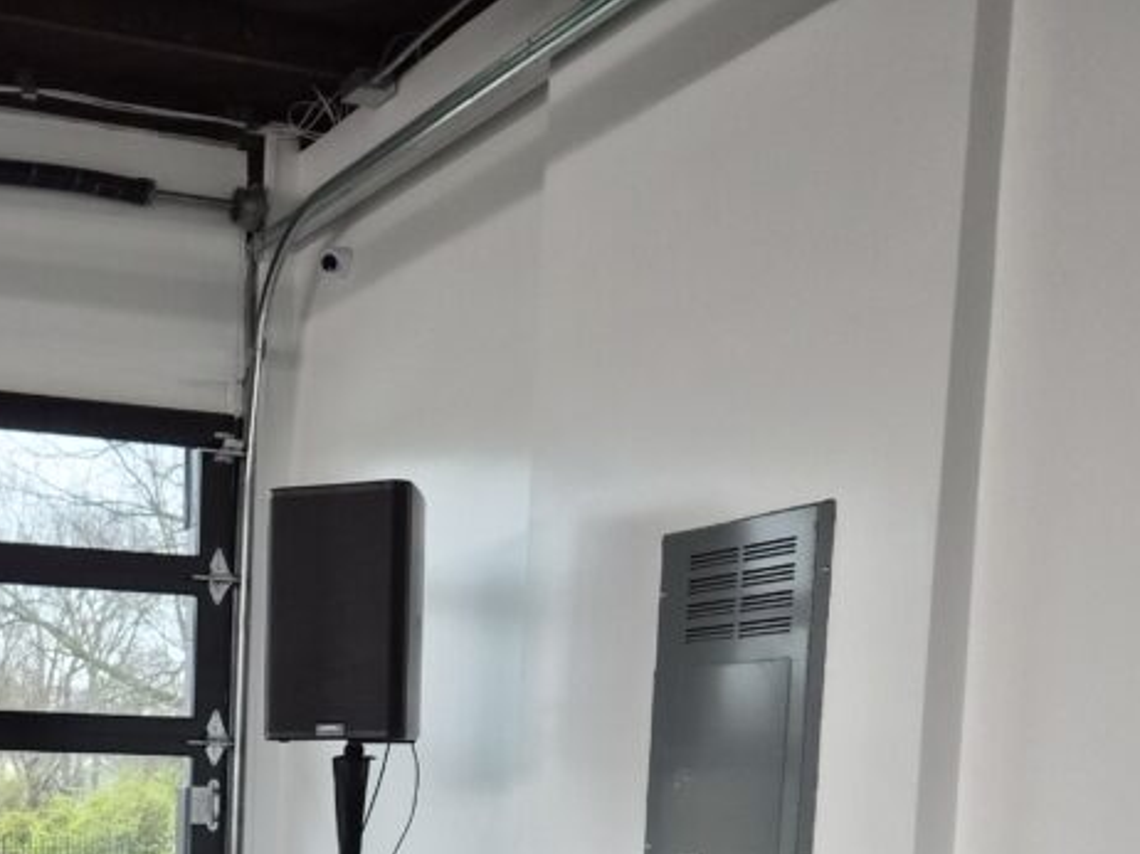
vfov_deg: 26.3
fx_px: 1679
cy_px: 940
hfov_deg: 35.4
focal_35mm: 51
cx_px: 118
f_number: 1.8
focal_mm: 5.4
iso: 400
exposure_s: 1/120
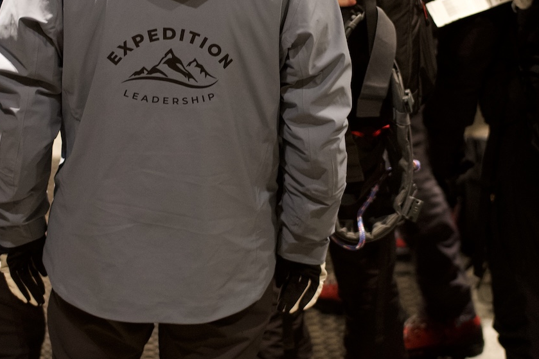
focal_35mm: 143
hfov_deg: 14.3
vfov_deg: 9.6
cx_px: 238
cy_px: 58
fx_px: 2140
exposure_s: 1/60
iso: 1600
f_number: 1.6
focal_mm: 50
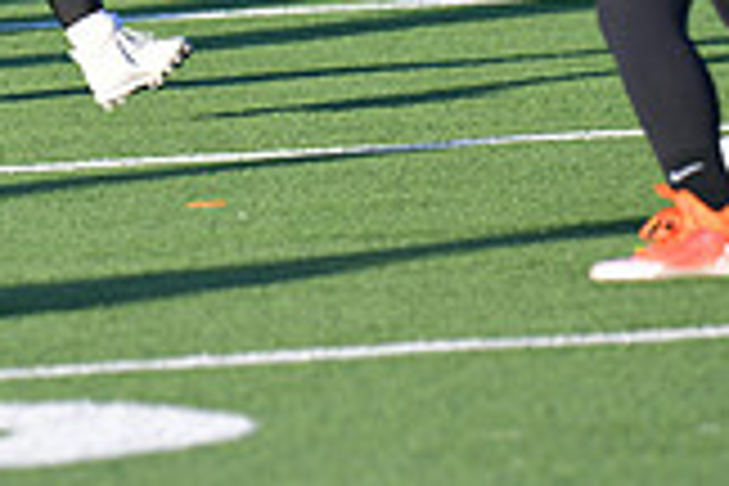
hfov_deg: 2.6
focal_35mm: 788
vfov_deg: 1.7
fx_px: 15956
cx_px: -189
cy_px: -290
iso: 72
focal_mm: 220
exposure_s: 1/800
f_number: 2.8
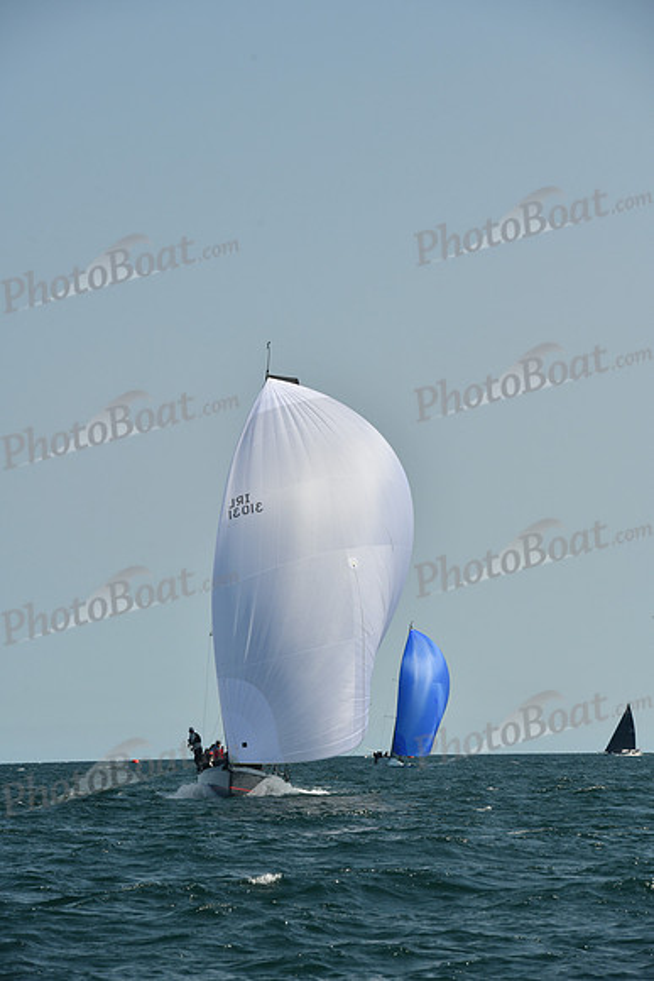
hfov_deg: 8.1
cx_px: 327
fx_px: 4629
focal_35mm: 170
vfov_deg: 12.1
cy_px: 490
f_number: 9
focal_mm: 170
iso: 320
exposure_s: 1/640
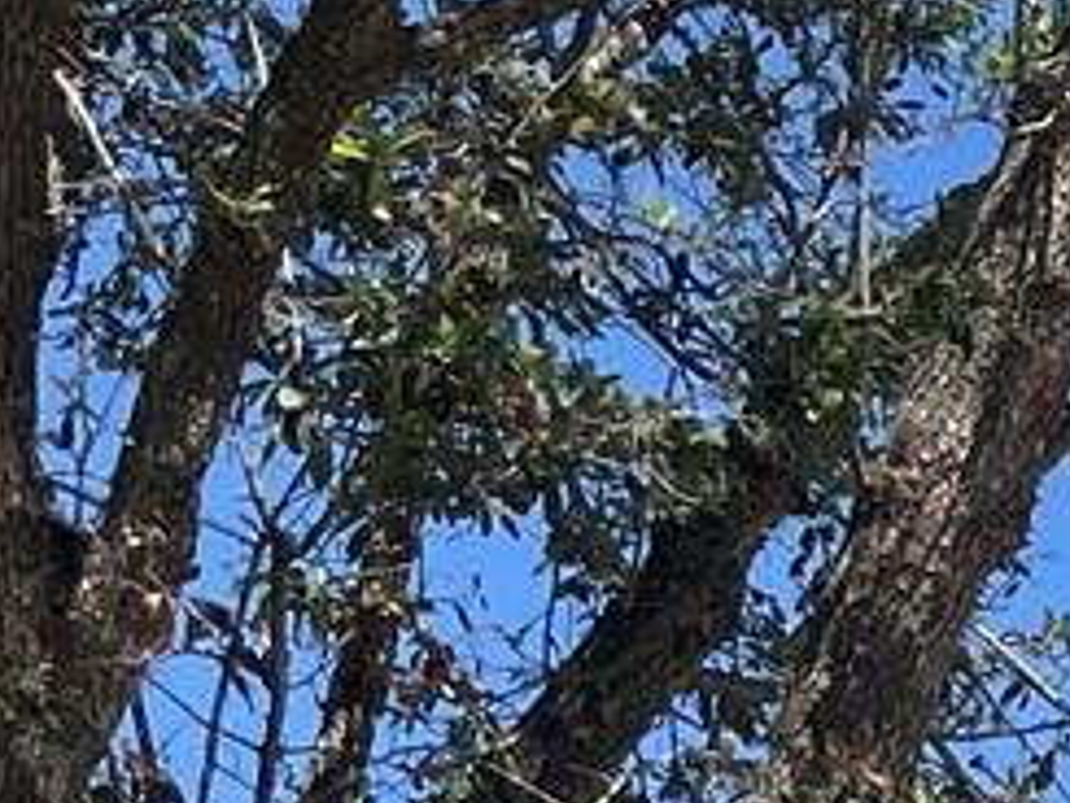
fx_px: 5257
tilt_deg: +0.7
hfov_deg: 10.1
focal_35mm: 170
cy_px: 2435
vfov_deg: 7.6
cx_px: 2620
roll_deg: -0.8
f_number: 1.6
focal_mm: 4.2
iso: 32
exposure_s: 1/4831
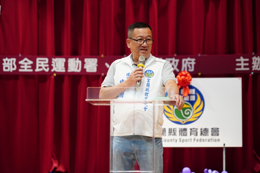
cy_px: 86
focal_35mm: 105
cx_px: 130
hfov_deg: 19.5
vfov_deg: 13.0
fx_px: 758
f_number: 4
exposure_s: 1/250
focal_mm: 105
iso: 6400
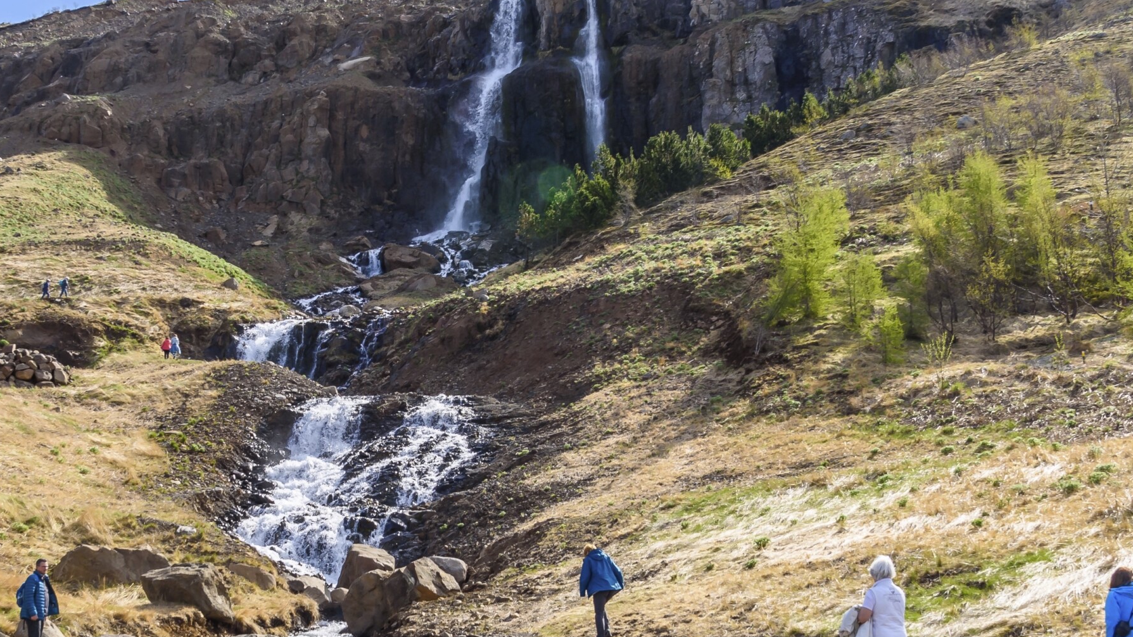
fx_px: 1622
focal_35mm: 54
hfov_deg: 38.0
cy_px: 332
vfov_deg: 22.2
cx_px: 367
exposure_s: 1/200
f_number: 9
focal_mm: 24
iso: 100
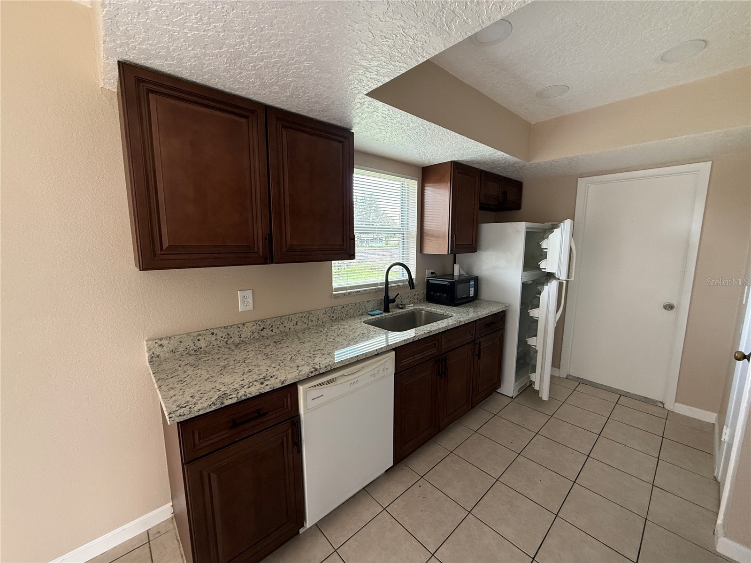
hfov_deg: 102.1
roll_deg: +0.2
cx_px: 376
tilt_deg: -6.8
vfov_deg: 85.7
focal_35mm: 14
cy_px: 282
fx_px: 304
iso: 250
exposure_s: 1/99
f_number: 2.2
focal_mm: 2.22
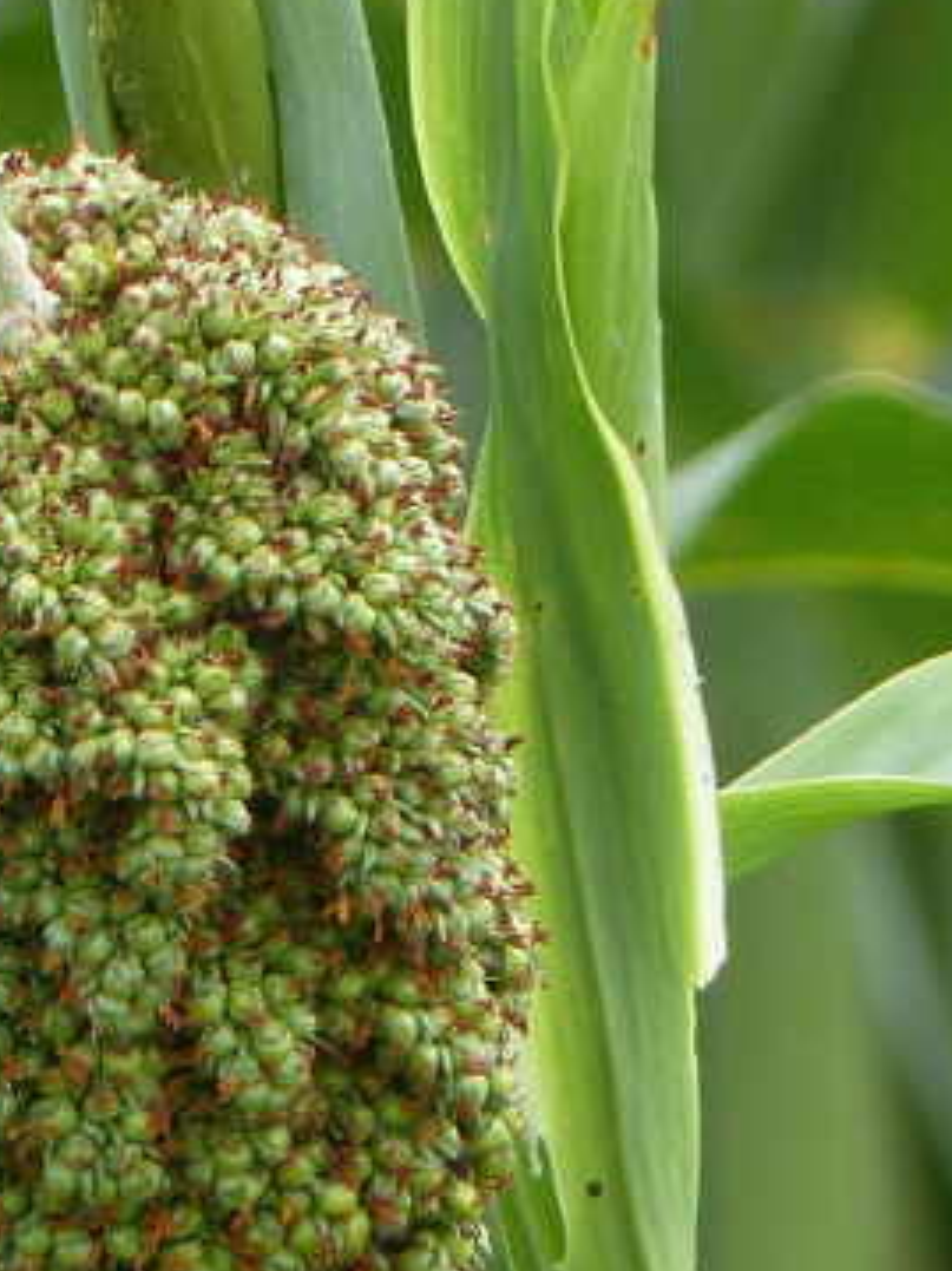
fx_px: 57091
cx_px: 87
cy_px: 729
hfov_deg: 1.0
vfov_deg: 1.3
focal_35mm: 1556
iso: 100
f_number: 4
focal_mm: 100.5
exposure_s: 1/200
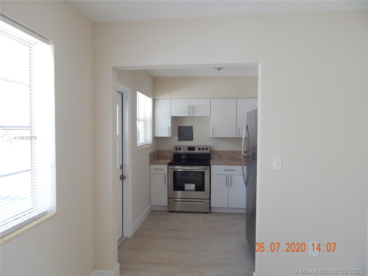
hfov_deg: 76.4
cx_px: 184
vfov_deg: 61.1
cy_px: 138
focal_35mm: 22
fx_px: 234
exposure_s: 1/40
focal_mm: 4
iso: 125
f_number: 3
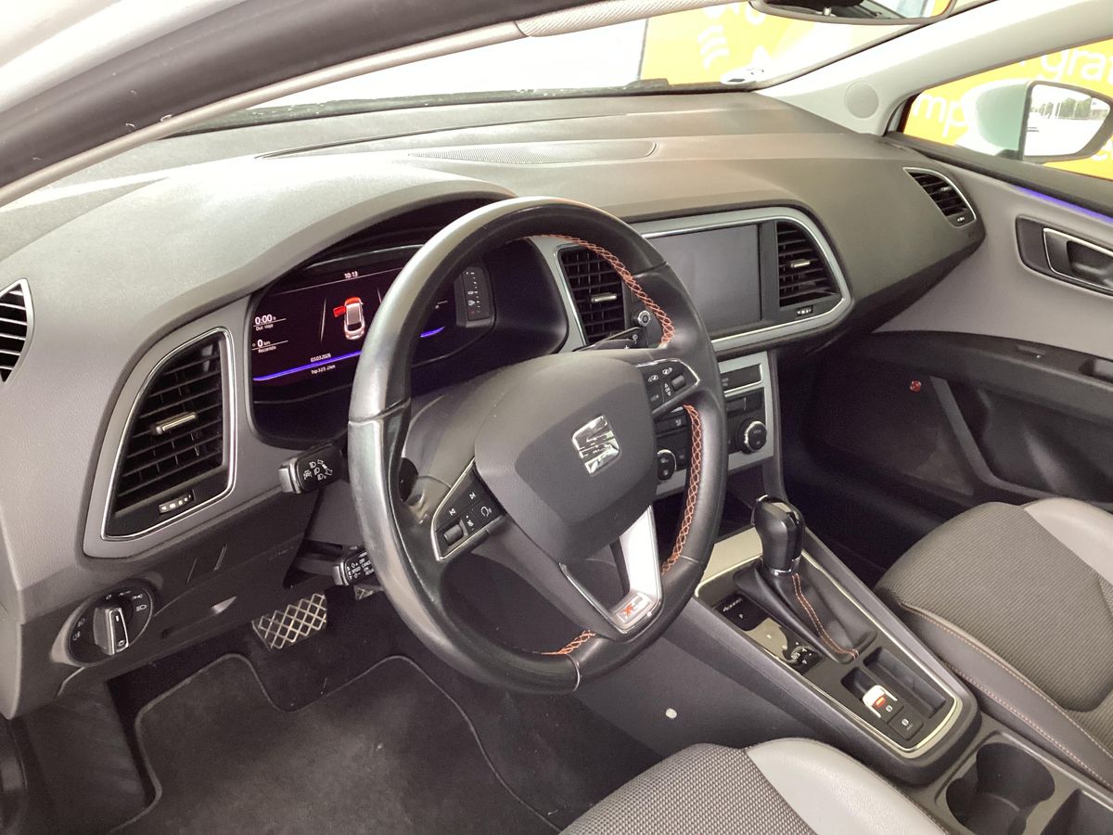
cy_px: 418
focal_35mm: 31
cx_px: 556
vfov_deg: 45.4
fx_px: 997
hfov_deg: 58.4
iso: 250
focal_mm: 3.3
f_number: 2.4
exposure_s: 1/50
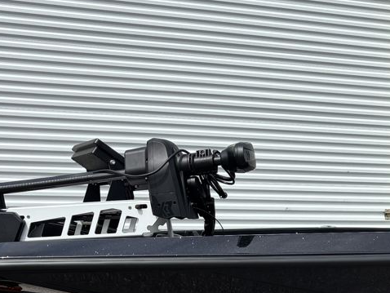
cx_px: 439
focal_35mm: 87
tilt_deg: -1.1
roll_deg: +0.1
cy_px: 281
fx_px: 981
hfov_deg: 21.3
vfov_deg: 16.7
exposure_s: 1/3021
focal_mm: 5.96
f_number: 1.6
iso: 50
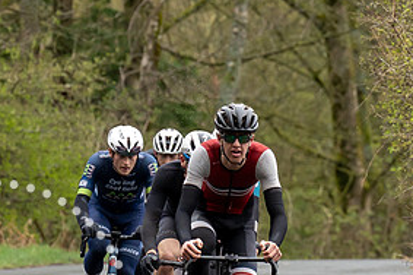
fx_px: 6715
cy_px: 269
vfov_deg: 2.3
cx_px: 352
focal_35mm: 586
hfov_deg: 3.5
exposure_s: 1/1000
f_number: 3.5
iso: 800
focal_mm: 135
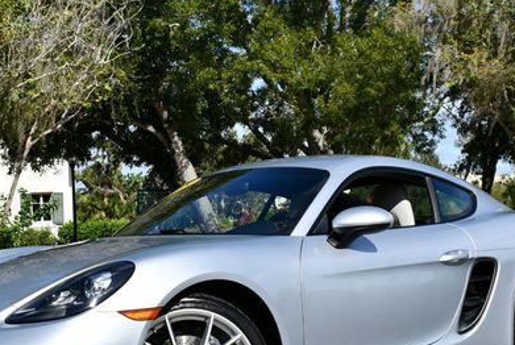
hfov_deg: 28.0
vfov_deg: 19.0
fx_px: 1032
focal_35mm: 72
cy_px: 211
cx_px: 227
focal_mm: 22
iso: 100
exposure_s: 1/320
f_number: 9
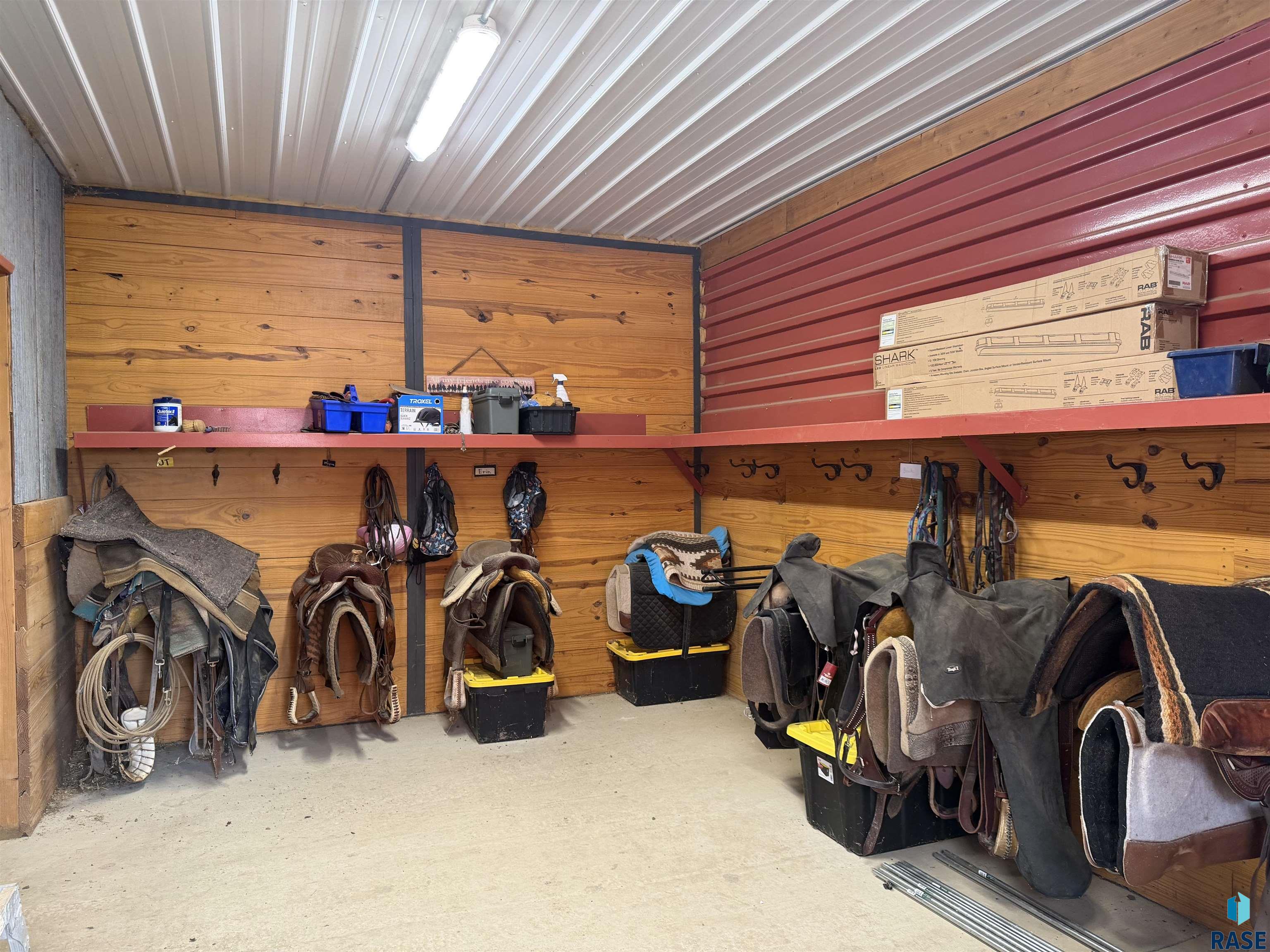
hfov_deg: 71.6
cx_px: 635
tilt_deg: -0.4
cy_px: 476
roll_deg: +0.6
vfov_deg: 56.8
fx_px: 881
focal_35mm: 24
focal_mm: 6.76
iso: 200
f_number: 1.78
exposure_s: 1/60
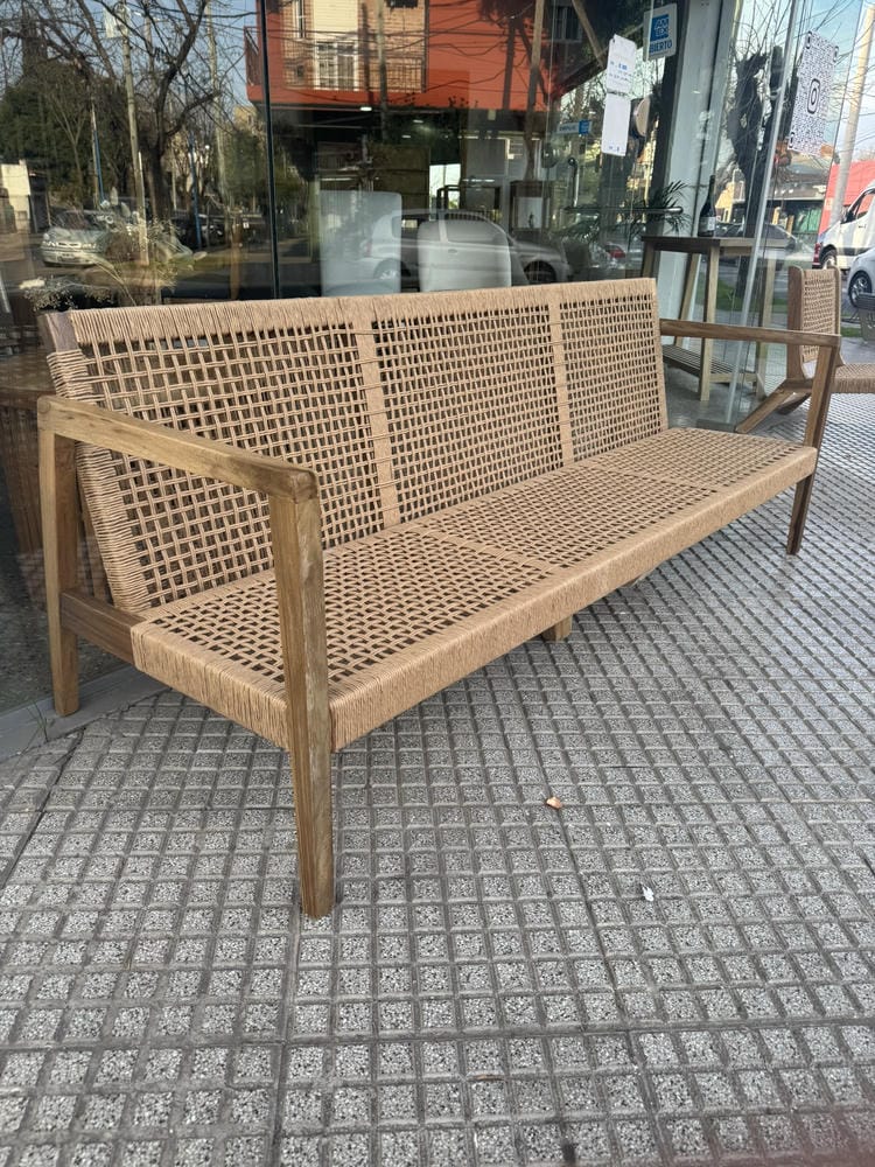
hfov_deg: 56.8
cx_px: 438
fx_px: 809
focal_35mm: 24
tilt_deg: -23.0
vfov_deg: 71.6
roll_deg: -1.7
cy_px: 584
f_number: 1.78
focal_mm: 6.76
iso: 80
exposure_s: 1/372
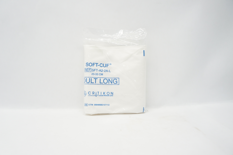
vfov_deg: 47.8
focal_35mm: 27
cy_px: 78
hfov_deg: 67.4
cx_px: 116
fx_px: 175
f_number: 3.5
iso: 400
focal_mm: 18
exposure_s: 1/125
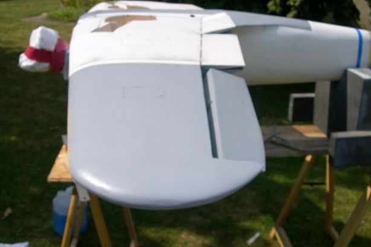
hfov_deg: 47.4
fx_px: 422
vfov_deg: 32.6
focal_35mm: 41
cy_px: 119
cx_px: 184
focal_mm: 8
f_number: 7.6
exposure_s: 1/280
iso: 100
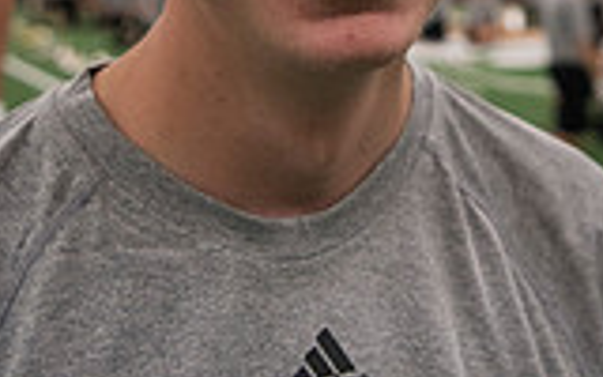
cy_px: -226
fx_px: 1134
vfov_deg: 16.7
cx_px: 407
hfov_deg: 29.6
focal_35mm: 69
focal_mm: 24
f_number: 3.2
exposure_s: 1/320
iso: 3200
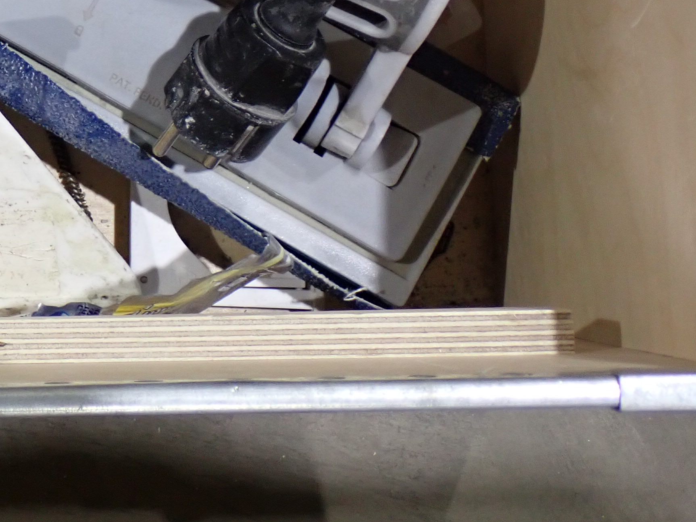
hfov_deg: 19.6
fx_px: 1910
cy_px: -10
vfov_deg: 15.3
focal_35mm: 95
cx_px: -103
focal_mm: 7.31
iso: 320
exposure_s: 1/40
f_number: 2.8
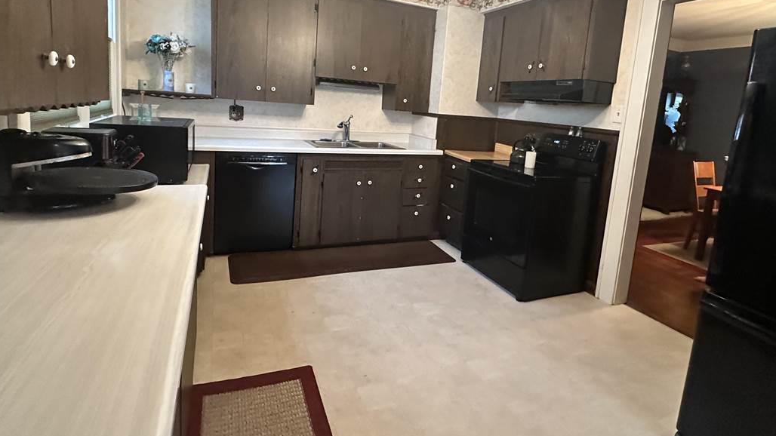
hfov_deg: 89.6
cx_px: 391
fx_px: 391
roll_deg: -4.5
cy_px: 152
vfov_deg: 57.3
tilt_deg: -7.3
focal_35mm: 19
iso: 800
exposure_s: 1/60
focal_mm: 2.22
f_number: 2.2
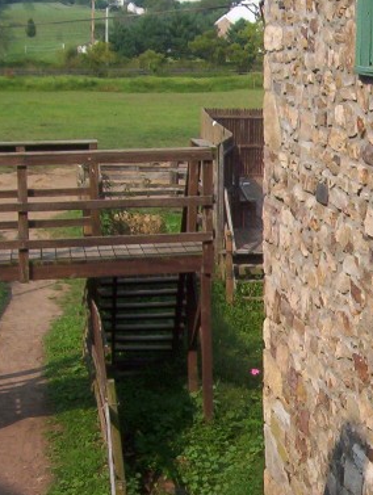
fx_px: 1117
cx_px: 397
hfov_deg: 18.3
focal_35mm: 78
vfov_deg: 25.0
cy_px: 263
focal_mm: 5.54
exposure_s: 1/558
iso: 100
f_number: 5.24
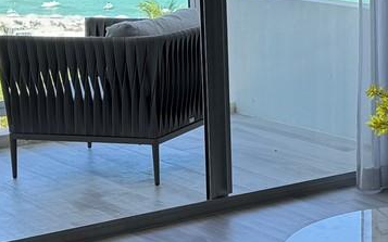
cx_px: 415
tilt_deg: -10.9
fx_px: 1205
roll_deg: +0.6
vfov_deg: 11.5
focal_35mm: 114
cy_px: 63
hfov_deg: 17.7
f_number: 1.78
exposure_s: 1/510
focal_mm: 6.76
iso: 80
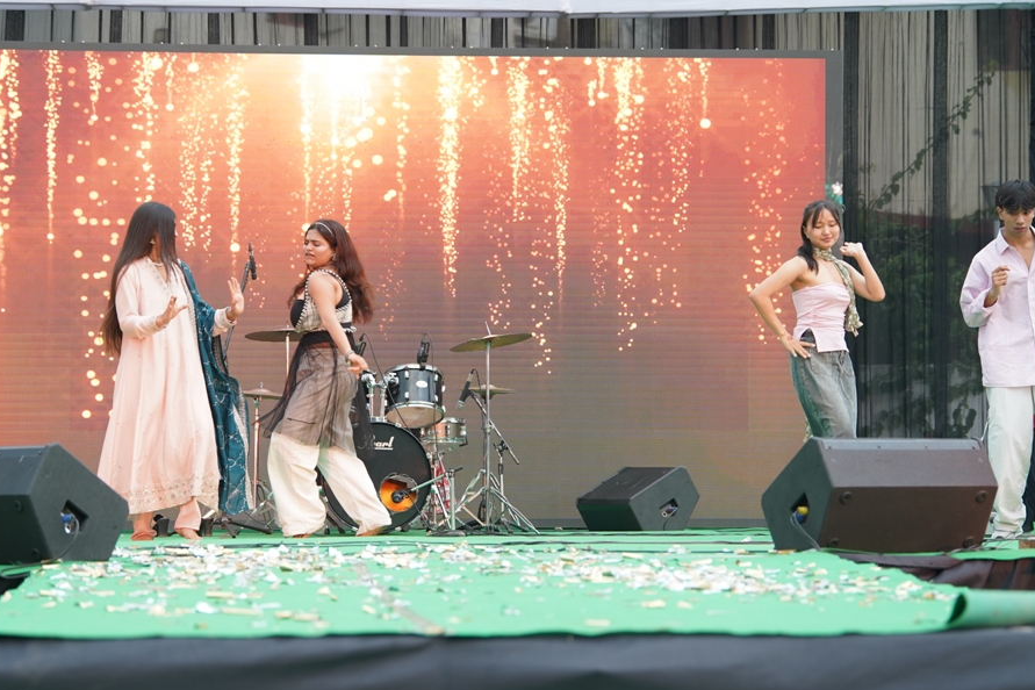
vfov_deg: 14.1
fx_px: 2789
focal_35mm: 97
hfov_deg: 21.0
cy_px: 288
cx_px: 515
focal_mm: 72
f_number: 2.8
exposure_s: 1/200
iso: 400
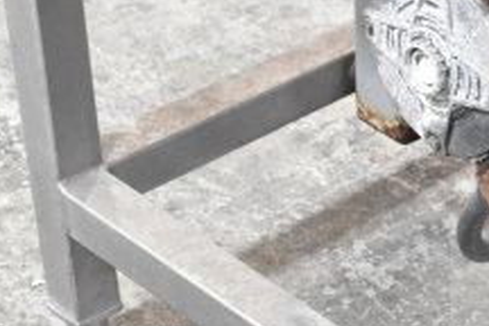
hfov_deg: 13.3
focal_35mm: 148
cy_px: 363
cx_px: 643
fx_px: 2016
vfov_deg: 9.2
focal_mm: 35
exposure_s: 1/160
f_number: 7.1
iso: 6400
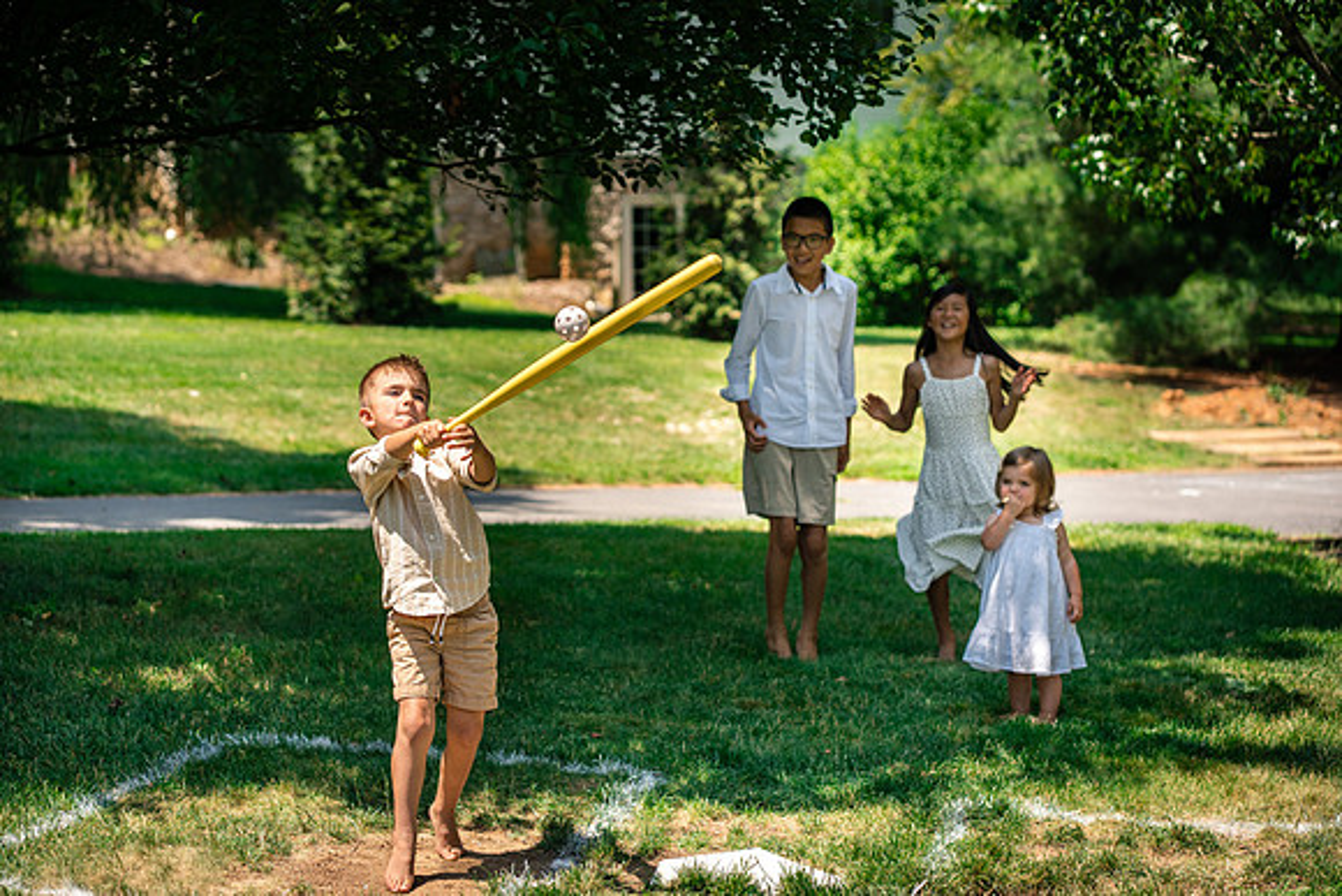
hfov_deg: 23.9
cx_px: 671
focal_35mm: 85
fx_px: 3169
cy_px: 448
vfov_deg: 16.1
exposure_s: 1/2500
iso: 320
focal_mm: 85
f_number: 3.5
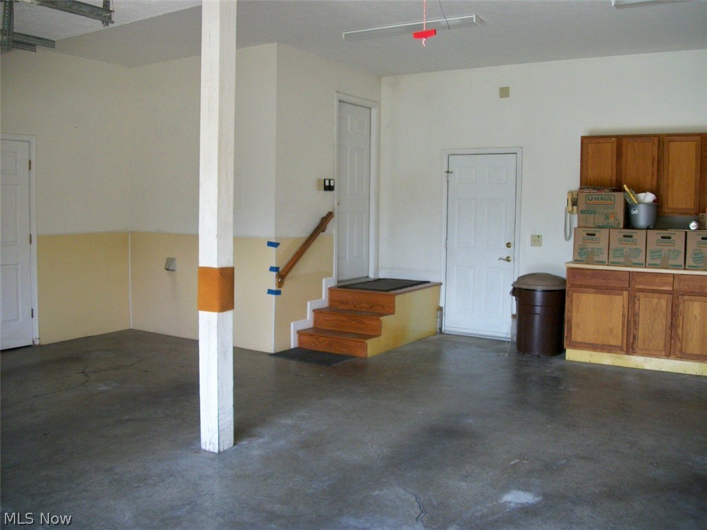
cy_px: 265
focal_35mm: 32
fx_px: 654
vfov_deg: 44.2
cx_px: 354
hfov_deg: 56.8
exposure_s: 1/125
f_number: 2.9
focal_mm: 5.7
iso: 106
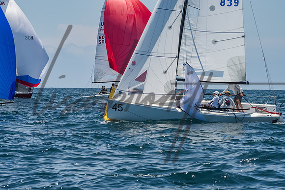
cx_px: 142
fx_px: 1661
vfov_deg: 6.5
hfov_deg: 9.8
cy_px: 95
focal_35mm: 210
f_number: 14
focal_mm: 140
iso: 640
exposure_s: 1/1600
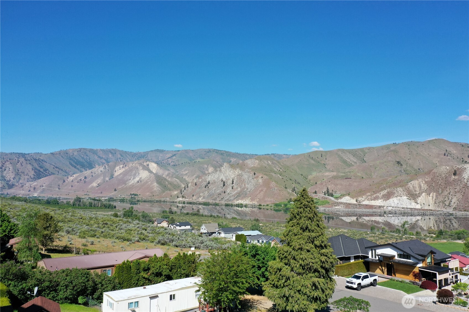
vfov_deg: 46.4
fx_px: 365
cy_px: 156
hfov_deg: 65.5
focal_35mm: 28
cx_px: 234
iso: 100
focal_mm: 10.26
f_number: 6.3
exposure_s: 1/500
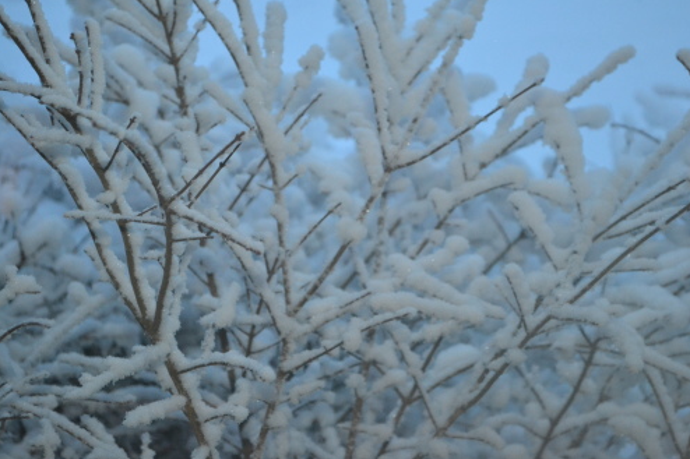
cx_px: 348
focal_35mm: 84
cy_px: 230
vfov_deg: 16.3
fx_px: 1600
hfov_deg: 24.3
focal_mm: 55
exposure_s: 1/60
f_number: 5.6
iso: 3200
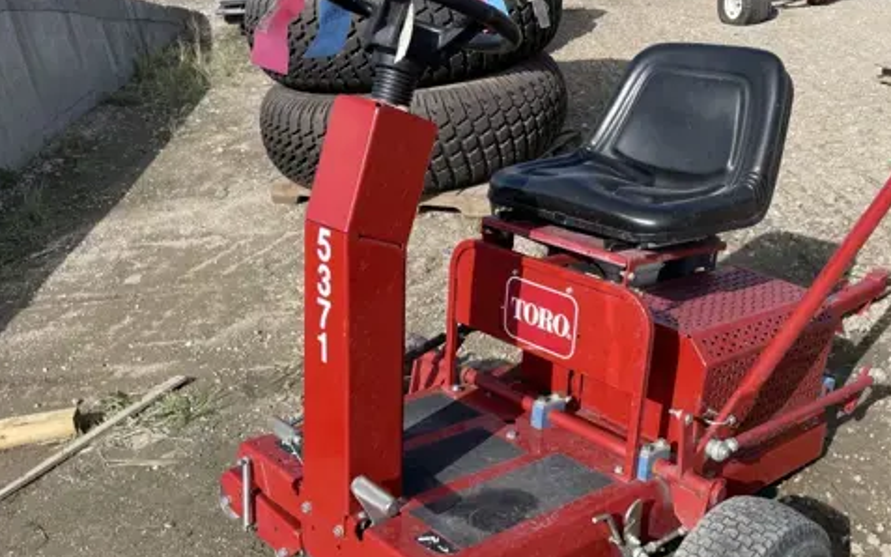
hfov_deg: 52.4
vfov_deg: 34.2
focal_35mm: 37
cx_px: 529
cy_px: 353
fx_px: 898
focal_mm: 5.1
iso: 32
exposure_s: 1/2545
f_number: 1.6
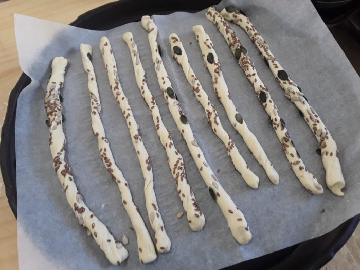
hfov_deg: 65.3
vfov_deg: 51.4
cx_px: 180
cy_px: 135
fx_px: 281
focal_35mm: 27
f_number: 1.9
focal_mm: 2.91
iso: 50
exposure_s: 1/33
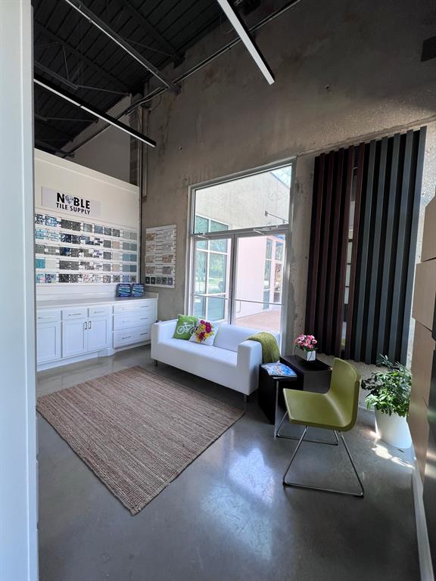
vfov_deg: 106.2
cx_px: 218
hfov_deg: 89.9
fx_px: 218
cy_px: 290
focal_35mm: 13
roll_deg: -2.9
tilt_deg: -3.6
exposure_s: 1/99
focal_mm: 1.57
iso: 32
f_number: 1.8
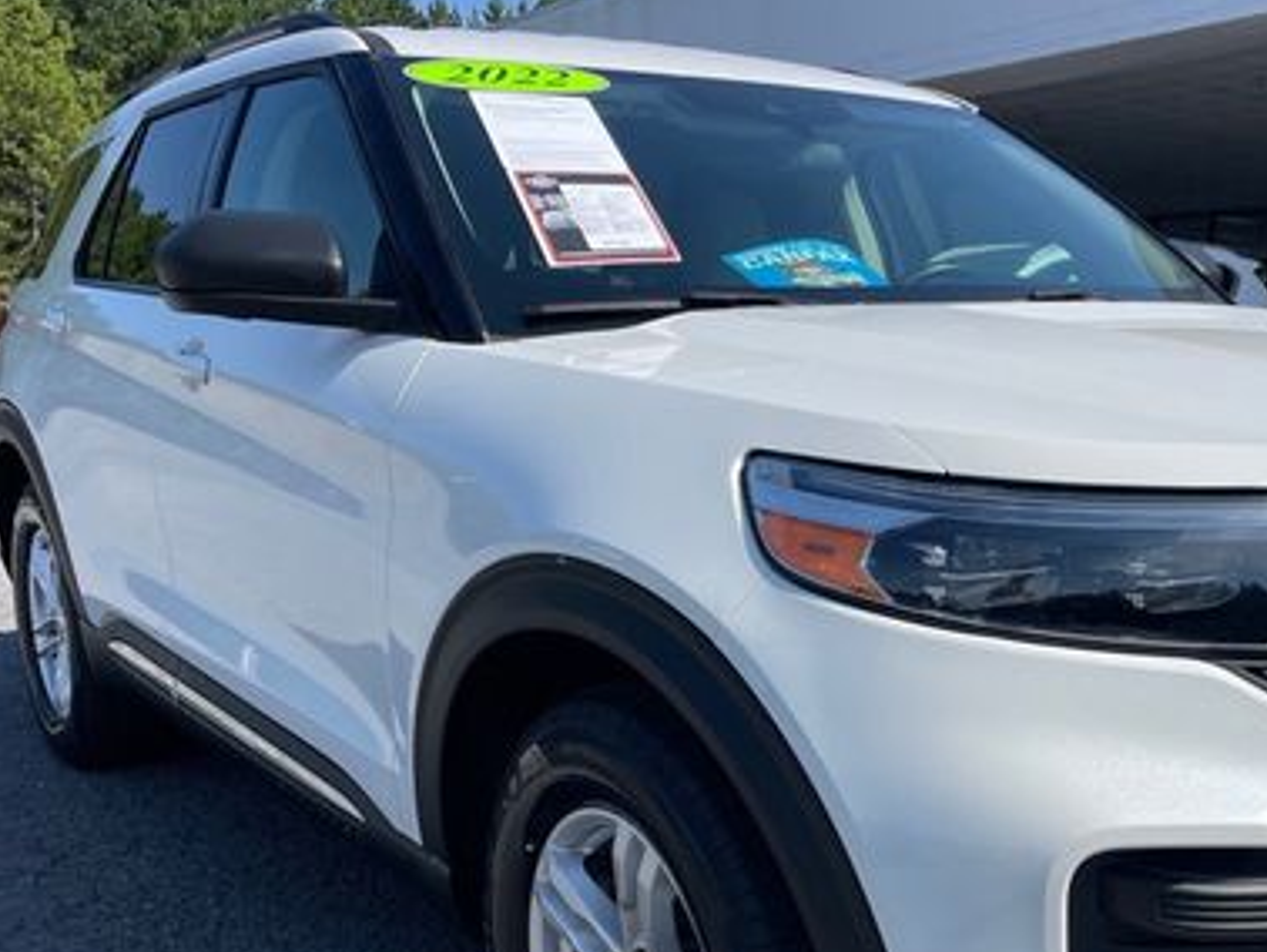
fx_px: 1611
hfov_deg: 42.0
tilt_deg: -11.2
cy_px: 680
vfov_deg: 32.5
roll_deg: -2.4
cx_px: 905
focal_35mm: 44
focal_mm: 4.2
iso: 32
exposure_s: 1/4464
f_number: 1.6
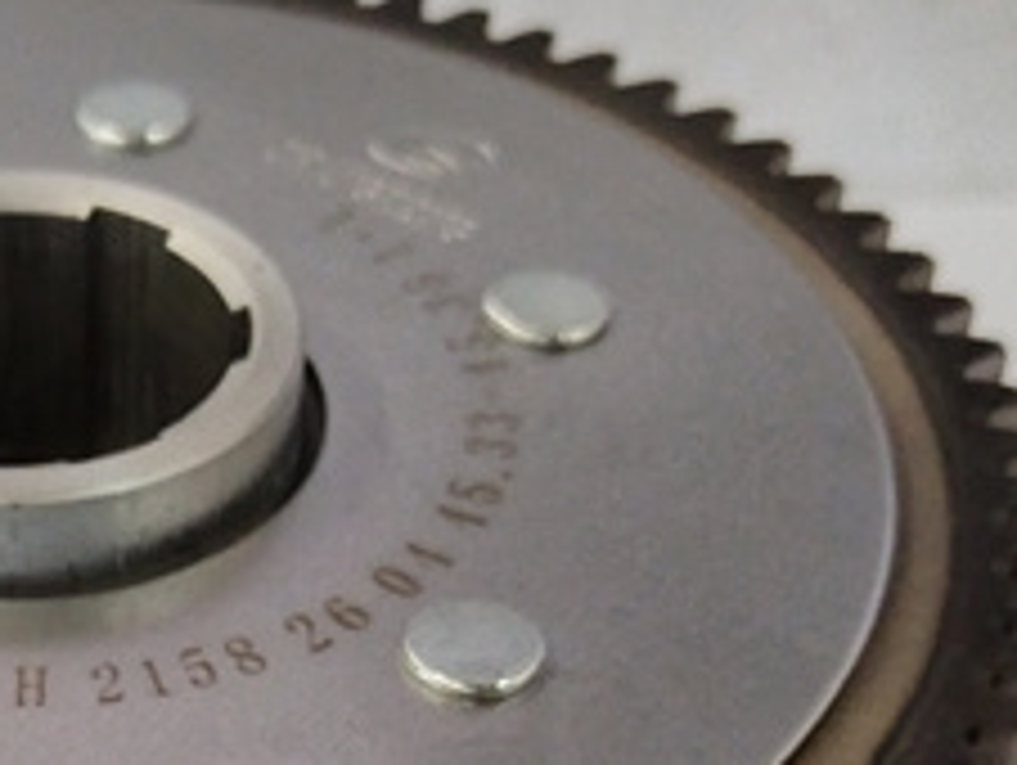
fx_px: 2706
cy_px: 1058
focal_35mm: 92
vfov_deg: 15.2
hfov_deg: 20.6
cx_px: 14
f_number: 1.9
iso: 6148
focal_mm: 4.95
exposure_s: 1/100
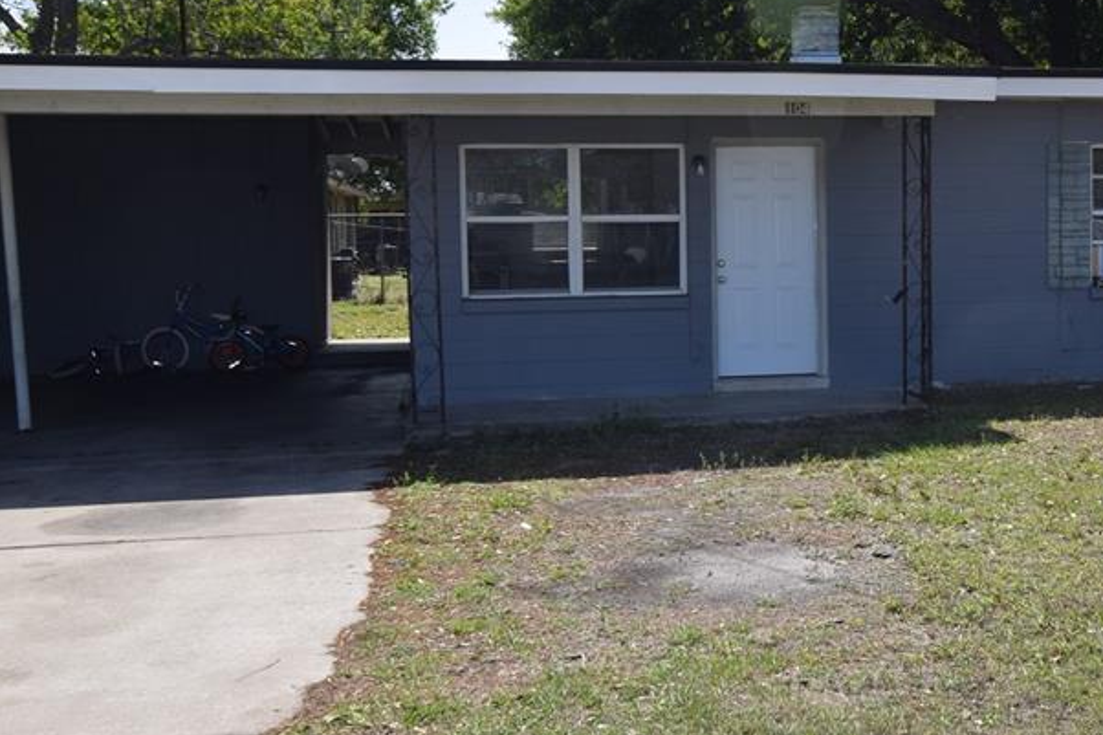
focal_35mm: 51
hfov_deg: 38.1
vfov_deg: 26.5
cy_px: 334
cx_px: 806
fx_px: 1562
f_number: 10
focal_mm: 20
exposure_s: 1/200
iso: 100
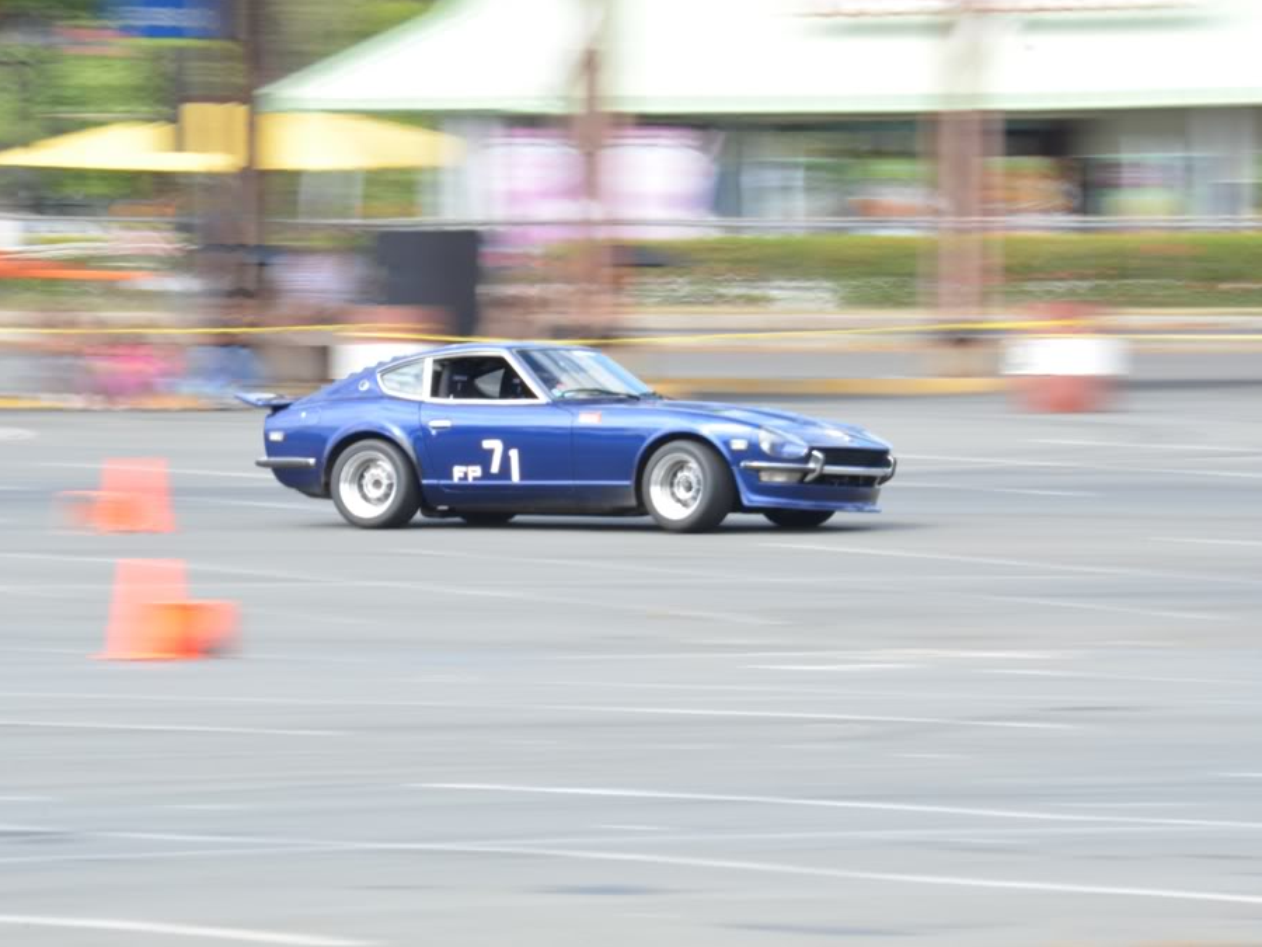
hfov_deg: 4.0
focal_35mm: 491
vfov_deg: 3.0
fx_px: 17900
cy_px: 473
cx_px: 646
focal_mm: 300
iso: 400
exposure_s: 1/30
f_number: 25
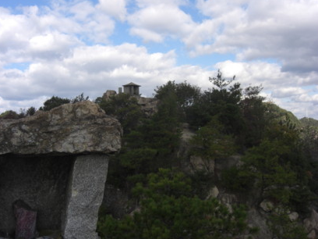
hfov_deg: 45.7
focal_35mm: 41
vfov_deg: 35.1
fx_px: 377
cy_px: 112
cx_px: 149
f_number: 4
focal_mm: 7.9
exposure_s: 1/640
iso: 80
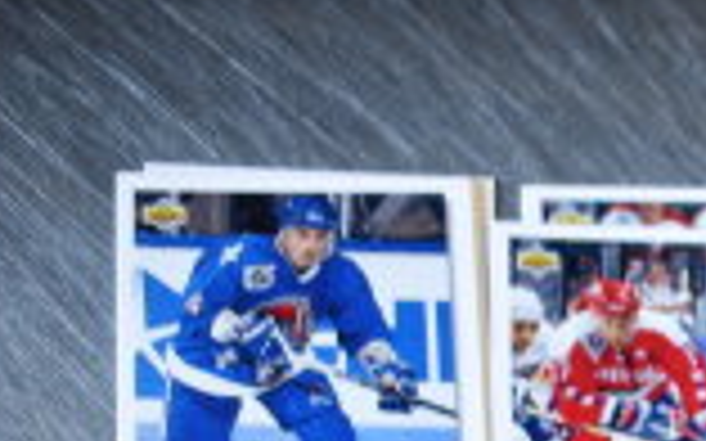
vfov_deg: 10.3
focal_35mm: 119
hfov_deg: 16.2
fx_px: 2289
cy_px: 821
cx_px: 1016
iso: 400
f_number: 3.8
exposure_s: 1/30
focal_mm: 20
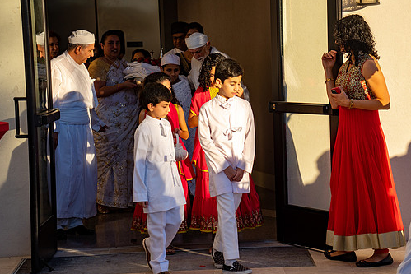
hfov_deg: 16.8
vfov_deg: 11.2
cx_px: 234
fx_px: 1393
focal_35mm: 122
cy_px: 116
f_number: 4
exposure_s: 1/1000
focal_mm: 105
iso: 320
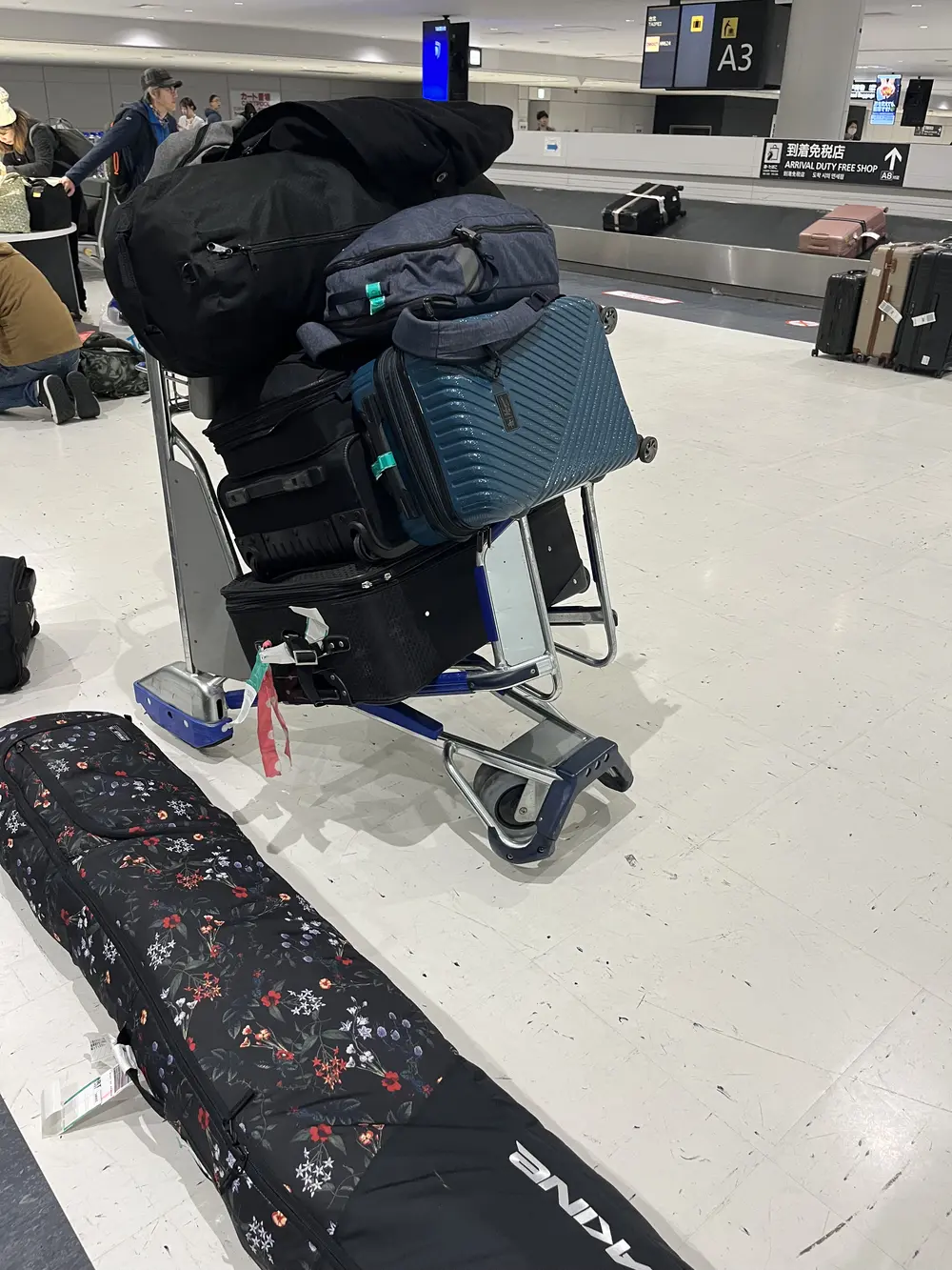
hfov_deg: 53.1
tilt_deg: -28.0
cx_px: 476
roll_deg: +0.0
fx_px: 953
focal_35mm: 26
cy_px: 635
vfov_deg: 67.3
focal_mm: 5.1
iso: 125
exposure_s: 1/50
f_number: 1.6
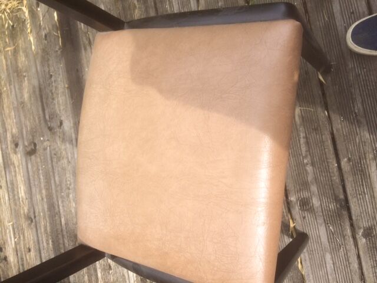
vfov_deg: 48.2
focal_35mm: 29
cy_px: 142
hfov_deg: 61.7
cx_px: 188
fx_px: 316
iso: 32
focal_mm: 4.15
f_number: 2.2
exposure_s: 1/774
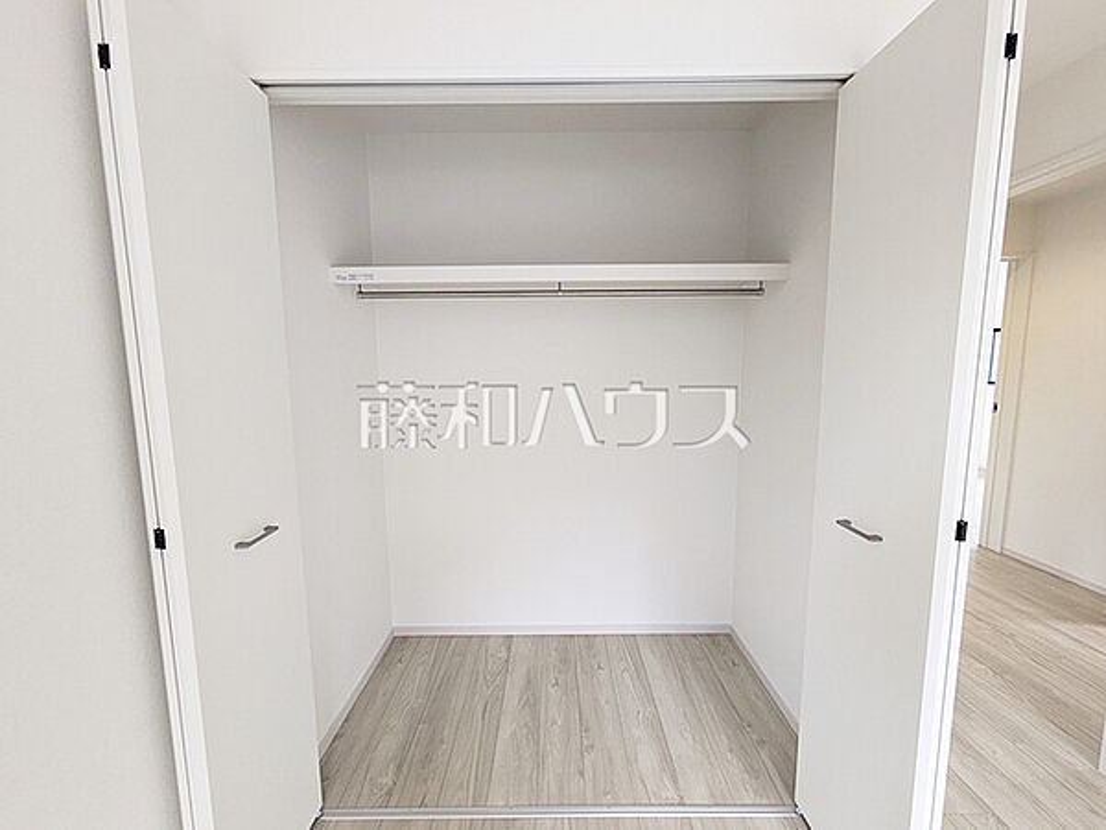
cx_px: 553
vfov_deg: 85.7
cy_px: 415
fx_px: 447
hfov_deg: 102.1
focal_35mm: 14
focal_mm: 1.83
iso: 273
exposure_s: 1/100
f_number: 2.2
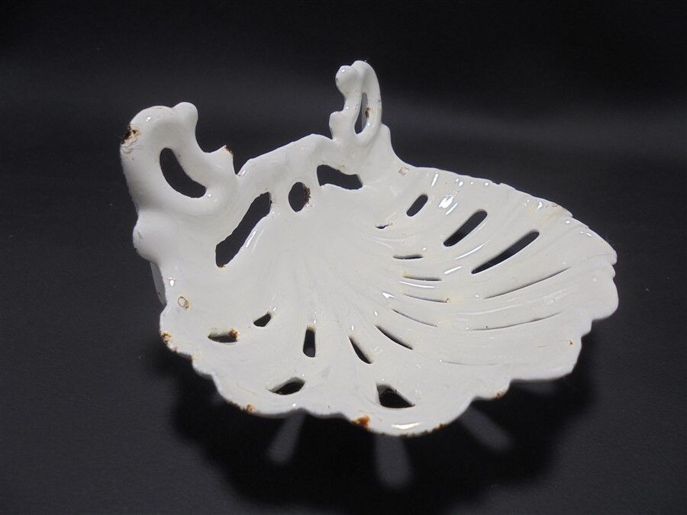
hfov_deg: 67.3
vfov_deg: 53.1
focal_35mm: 26
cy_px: 258
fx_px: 516
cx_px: 344
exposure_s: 1/80
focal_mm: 4.6
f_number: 3.5
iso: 100
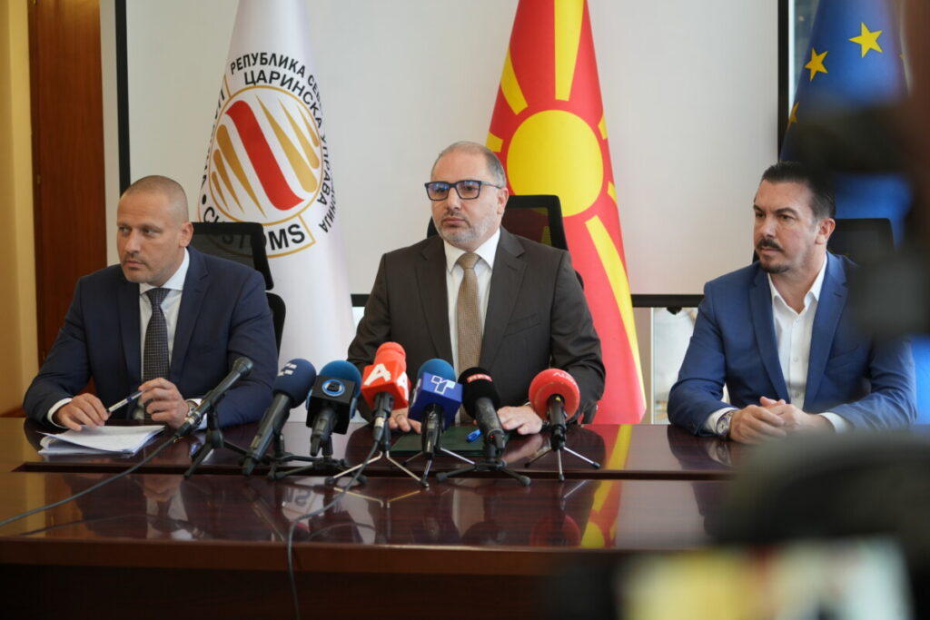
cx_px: 465
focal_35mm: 70
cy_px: 310
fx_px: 1808
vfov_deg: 19.5
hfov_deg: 28.8
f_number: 4
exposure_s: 1/80
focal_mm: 70
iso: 1000
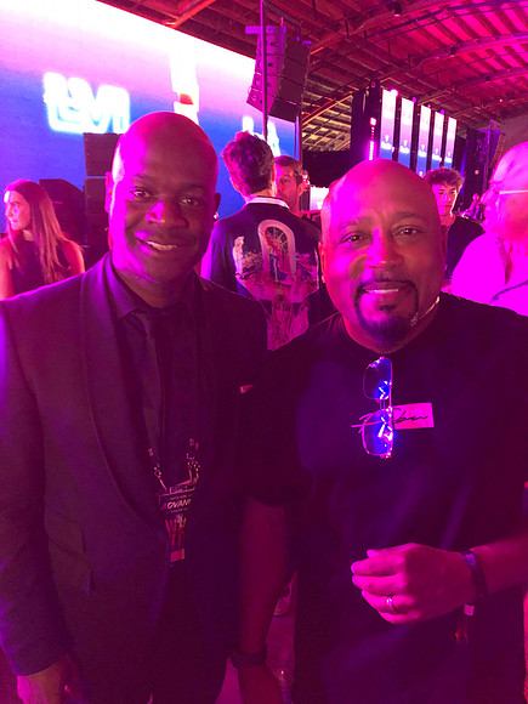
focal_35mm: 28
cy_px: 352
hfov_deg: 49.7
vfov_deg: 63.4
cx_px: 264
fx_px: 569
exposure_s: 1/4
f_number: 1.8
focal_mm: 3.99
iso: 160
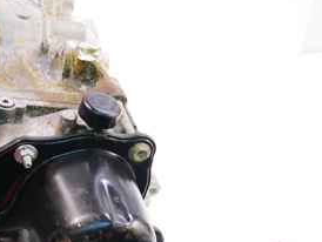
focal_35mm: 70
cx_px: -51
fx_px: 652
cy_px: 126
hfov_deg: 25.3
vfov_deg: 21.0
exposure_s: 1/60
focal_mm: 15
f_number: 3.8
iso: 1600
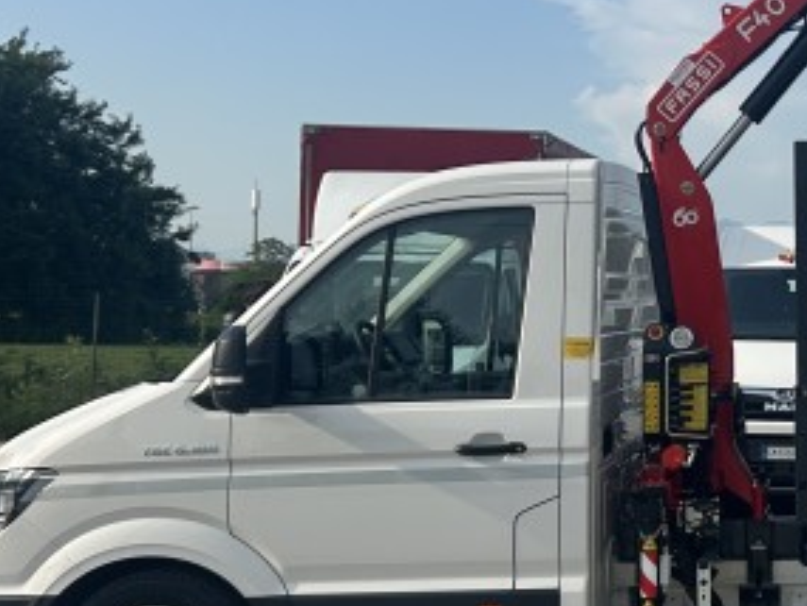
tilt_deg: +1.4
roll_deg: -0.2
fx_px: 1703
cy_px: 246
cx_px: 929
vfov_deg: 20.2
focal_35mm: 73
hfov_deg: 24.5
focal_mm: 5.7
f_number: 1.5
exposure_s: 1/6211
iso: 50
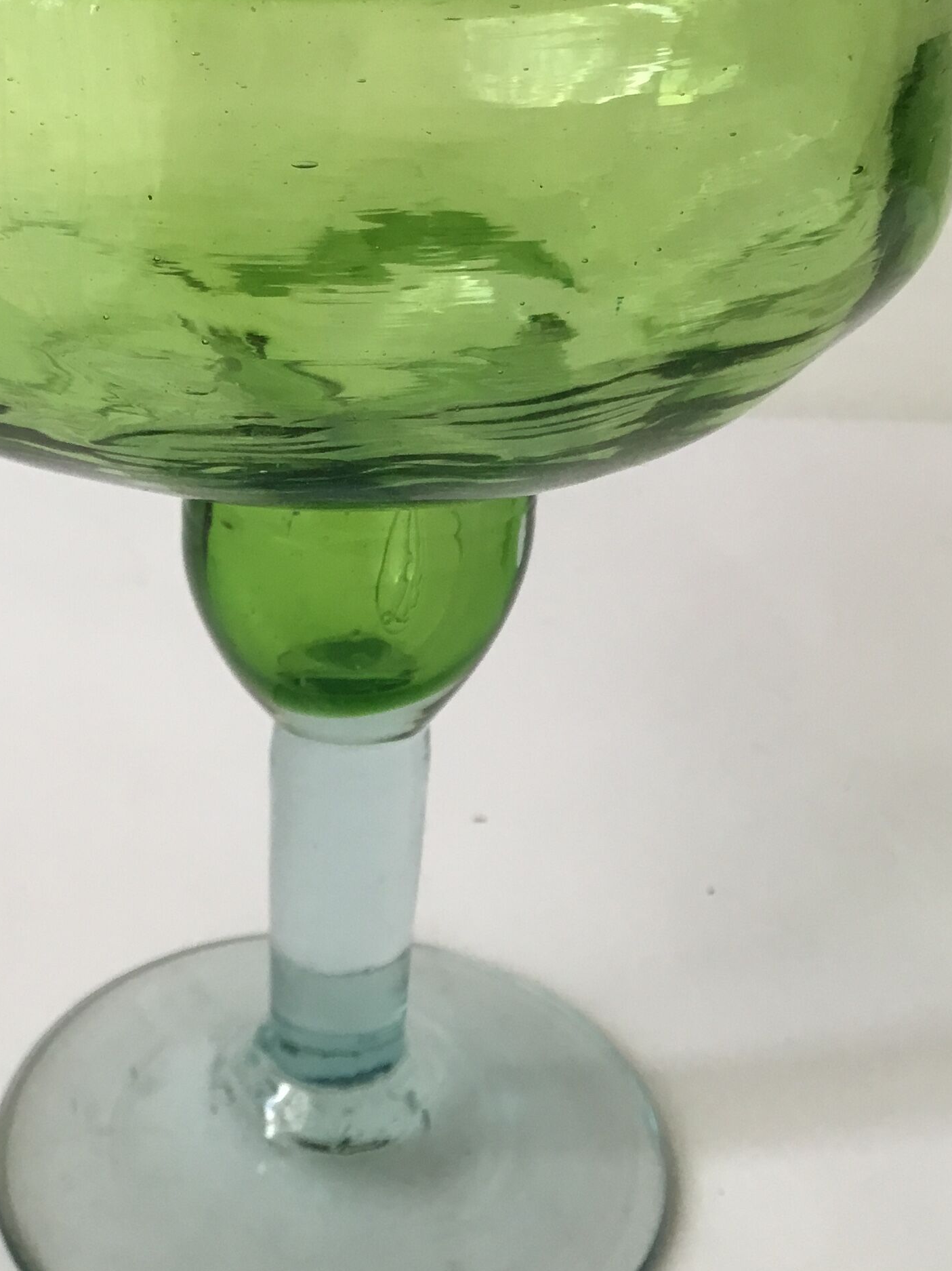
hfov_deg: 26.9
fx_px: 1981
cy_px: 518
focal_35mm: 54
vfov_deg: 35.4
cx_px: 312
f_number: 2.4
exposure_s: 1/33
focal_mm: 3.3
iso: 25
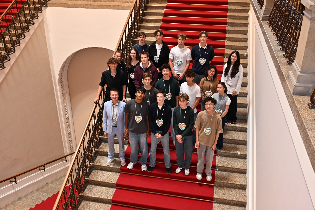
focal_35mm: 36
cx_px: 158
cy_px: 105
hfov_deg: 53.1
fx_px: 315
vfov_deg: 36.9
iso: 2500
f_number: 5.6
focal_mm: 36
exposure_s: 1/80
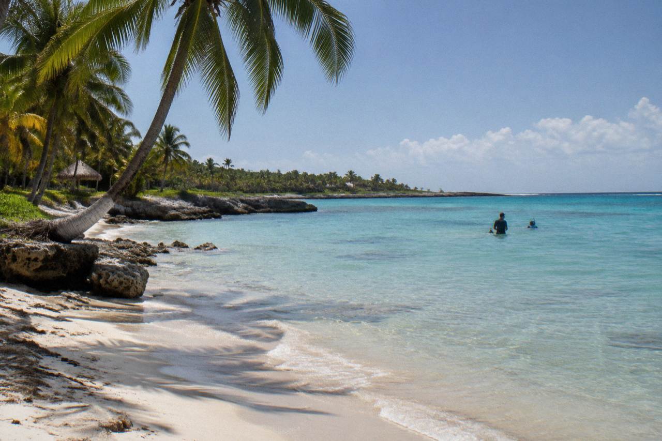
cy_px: 220
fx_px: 643
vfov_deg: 37.8
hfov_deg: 54.4
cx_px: 331
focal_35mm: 35
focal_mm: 35
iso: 100
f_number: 5.6
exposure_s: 1/640
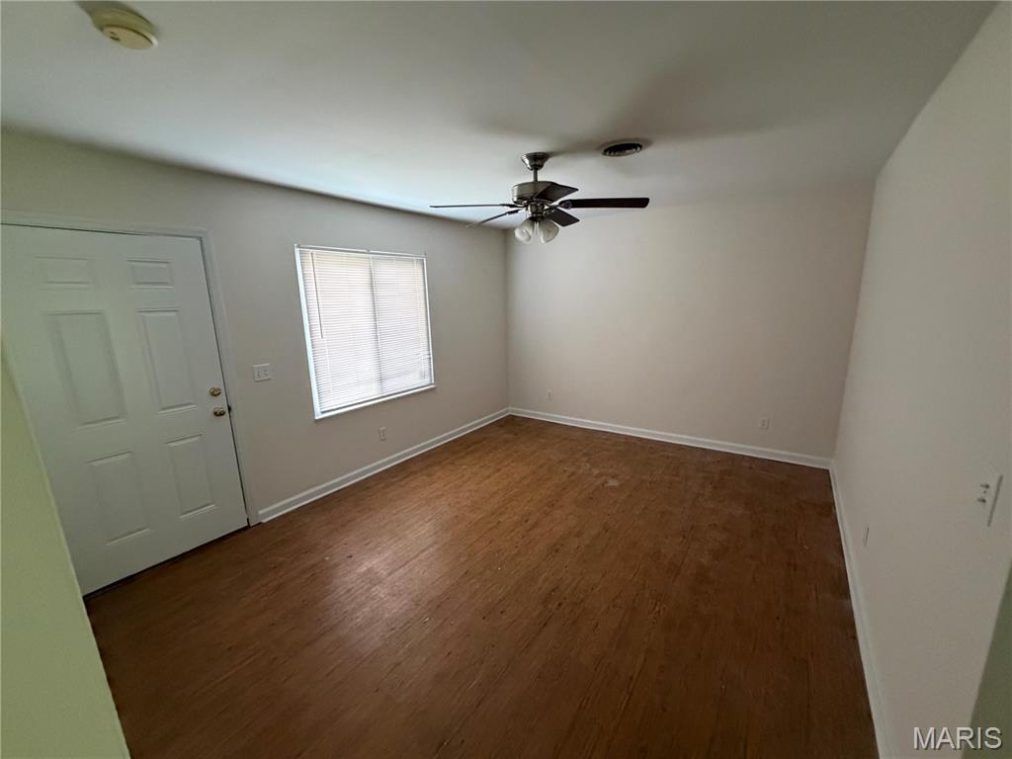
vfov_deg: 85.7
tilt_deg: -11.8
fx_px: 409
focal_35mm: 14
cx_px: 506
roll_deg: +1.4
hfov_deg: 102.1
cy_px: 380
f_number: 2.2
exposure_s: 1/60
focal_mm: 2.22
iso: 800
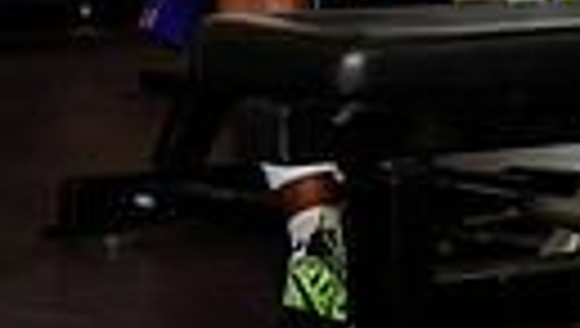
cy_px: -562
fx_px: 2803
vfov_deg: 6.3
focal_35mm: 182
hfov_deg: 11.8
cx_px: 130
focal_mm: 50
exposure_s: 1/250
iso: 500
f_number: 5.6
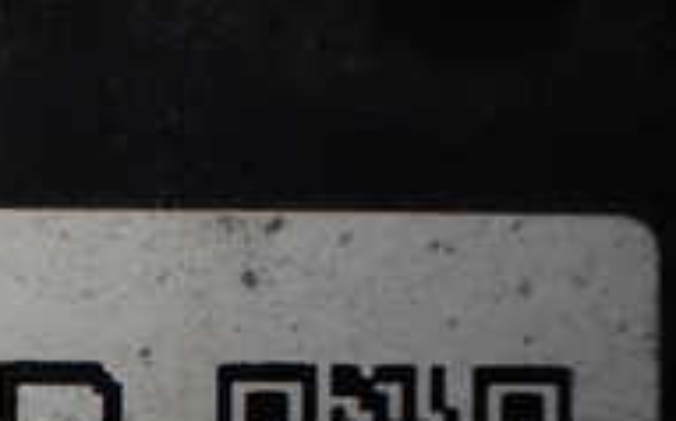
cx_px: -170
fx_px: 1841
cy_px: 591
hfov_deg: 19.4
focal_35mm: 100
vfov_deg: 12.5
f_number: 3.2
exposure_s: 1/160
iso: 100
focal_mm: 5.4
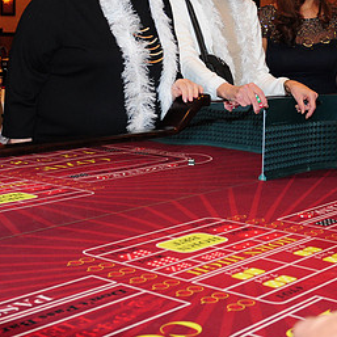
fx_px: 760
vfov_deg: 24.8
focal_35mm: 69
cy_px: 104
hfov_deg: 24.8
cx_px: 245
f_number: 4
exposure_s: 1/60
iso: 800
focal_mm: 24
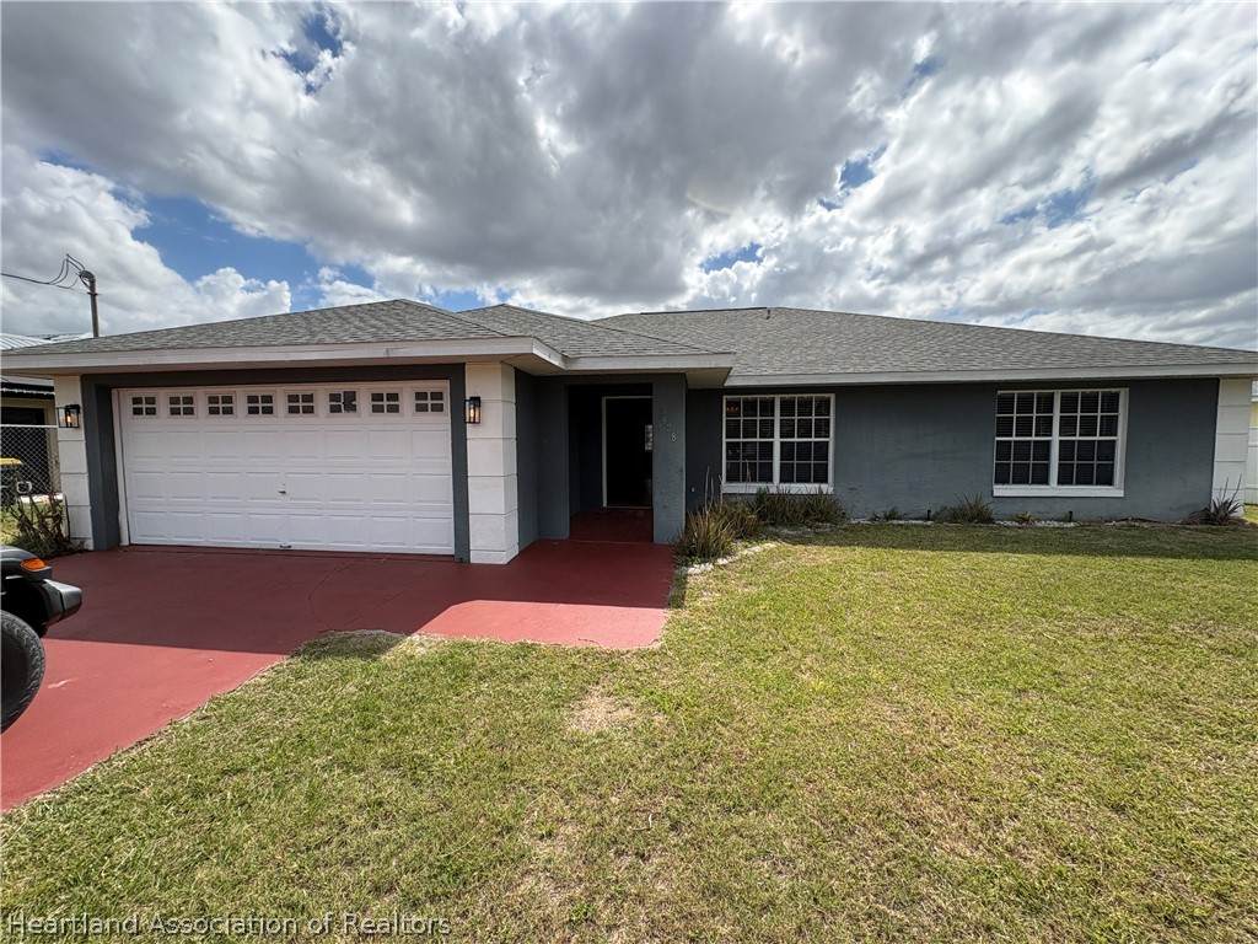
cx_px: 629
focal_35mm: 14
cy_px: 472
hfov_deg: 102.1
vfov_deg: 85.7
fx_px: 509
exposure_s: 1/1927
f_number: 2.2
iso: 64
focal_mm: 2.22
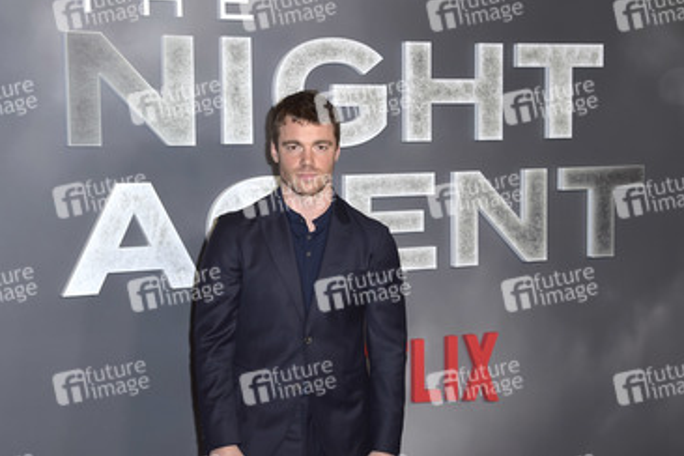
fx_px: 1121
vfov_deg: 23.0
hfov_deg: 33.9
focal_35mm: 59
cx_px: 312
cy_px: 243
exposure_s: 1/250
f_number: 6.3
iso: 400
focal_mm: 48
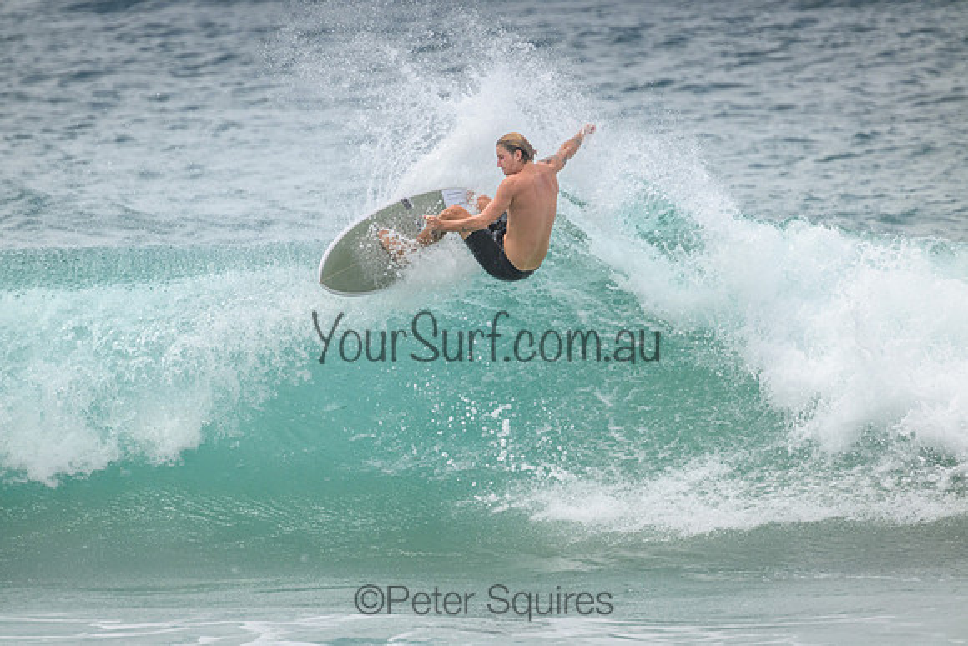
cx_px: 484
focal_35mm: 800
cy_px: 323
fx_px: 21515
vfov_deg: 1.7
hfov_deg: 2.6
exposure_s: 1/2000
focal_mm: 800
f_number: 11
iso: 800
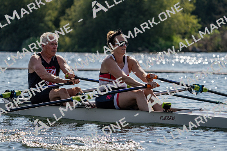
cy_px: 76
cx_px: 114
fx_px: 1261
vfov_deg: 6.9
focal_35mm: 200
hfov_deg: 10.3
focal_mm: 200
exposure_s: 1/1600
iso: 125
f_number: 5.6
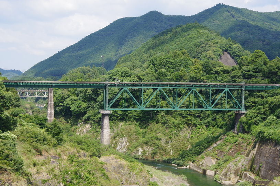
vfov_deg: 22.6
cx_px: 140
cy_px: 93
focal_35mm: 60
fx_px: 466
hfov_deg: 33.4
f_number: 7.1
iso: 200
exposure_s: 1/320
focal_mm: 40
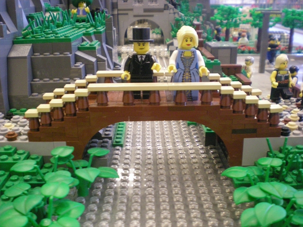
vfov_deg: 37.7
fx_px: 333
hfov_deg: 49.0
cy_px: 114
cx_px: 152
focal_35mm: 38
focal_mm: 6.3
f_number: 3.1
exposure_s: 1/7.5
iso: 400
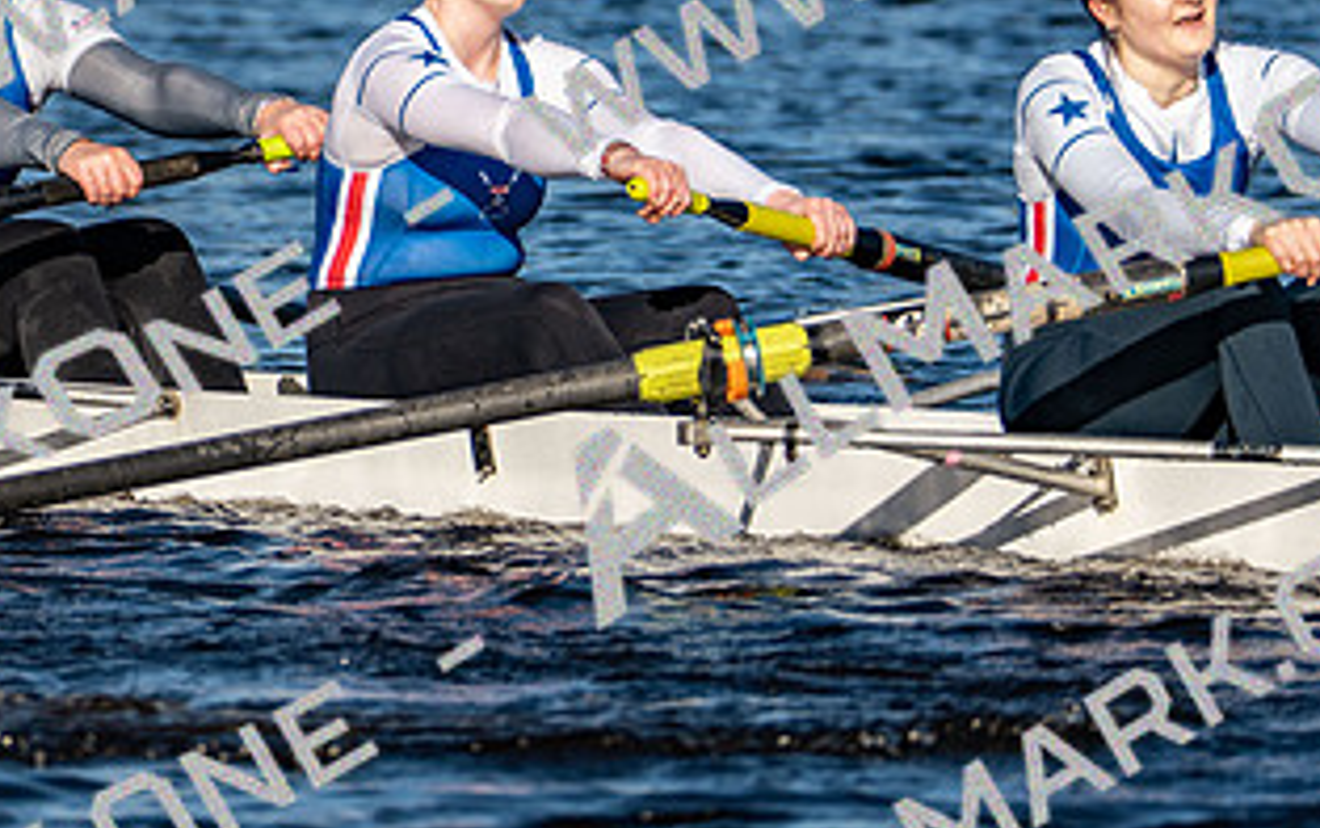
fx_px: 22688
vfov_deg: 2.1
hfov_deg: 3.3
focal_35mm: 630
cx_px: 214
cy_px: 229
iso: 250
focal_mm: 335
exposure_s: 1/2000
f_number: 6.3
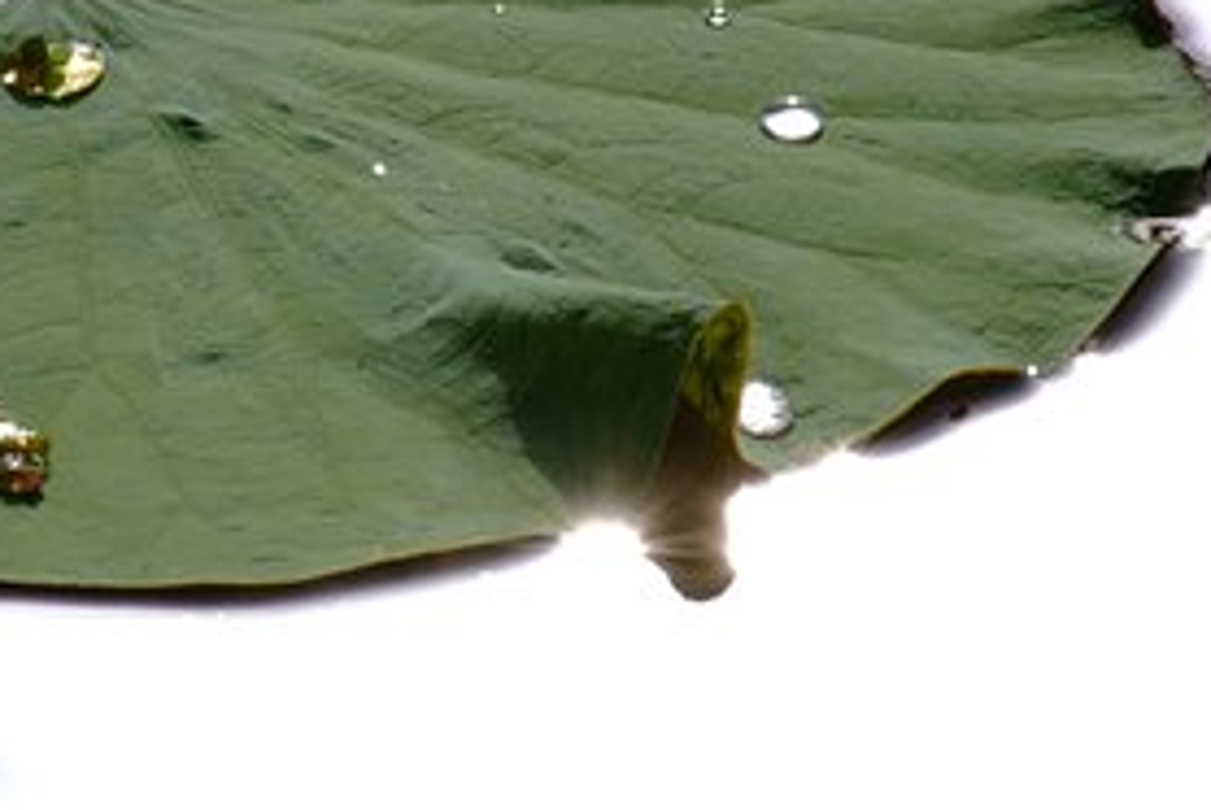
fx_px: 18621
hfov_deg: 3.7
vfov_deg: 2.5
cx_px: 462
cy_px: 198
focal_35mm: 553
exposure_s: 1/30
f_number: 29
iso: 100
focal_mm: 200
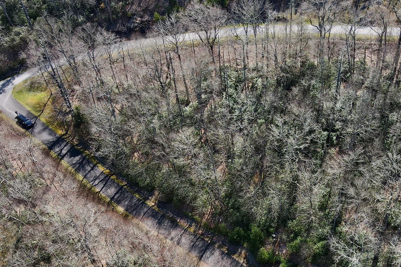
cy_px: 183
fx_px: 423
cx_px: 263
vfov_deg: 34.6
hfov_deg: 49.9
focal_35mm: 38
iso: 100
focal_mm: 4.5
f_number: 2.8
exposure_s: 1/400
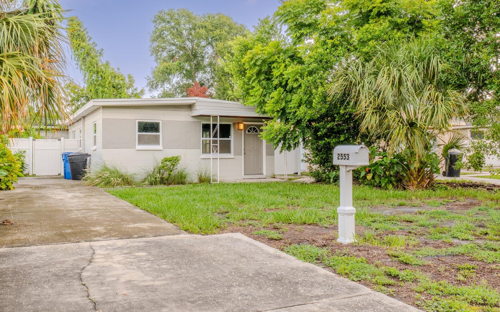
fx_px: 463
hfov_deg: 56.7
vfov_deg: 37.3
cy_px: 148
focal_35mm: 34
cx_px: 251
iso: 100
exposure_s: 1/40
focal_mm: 33
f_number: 22
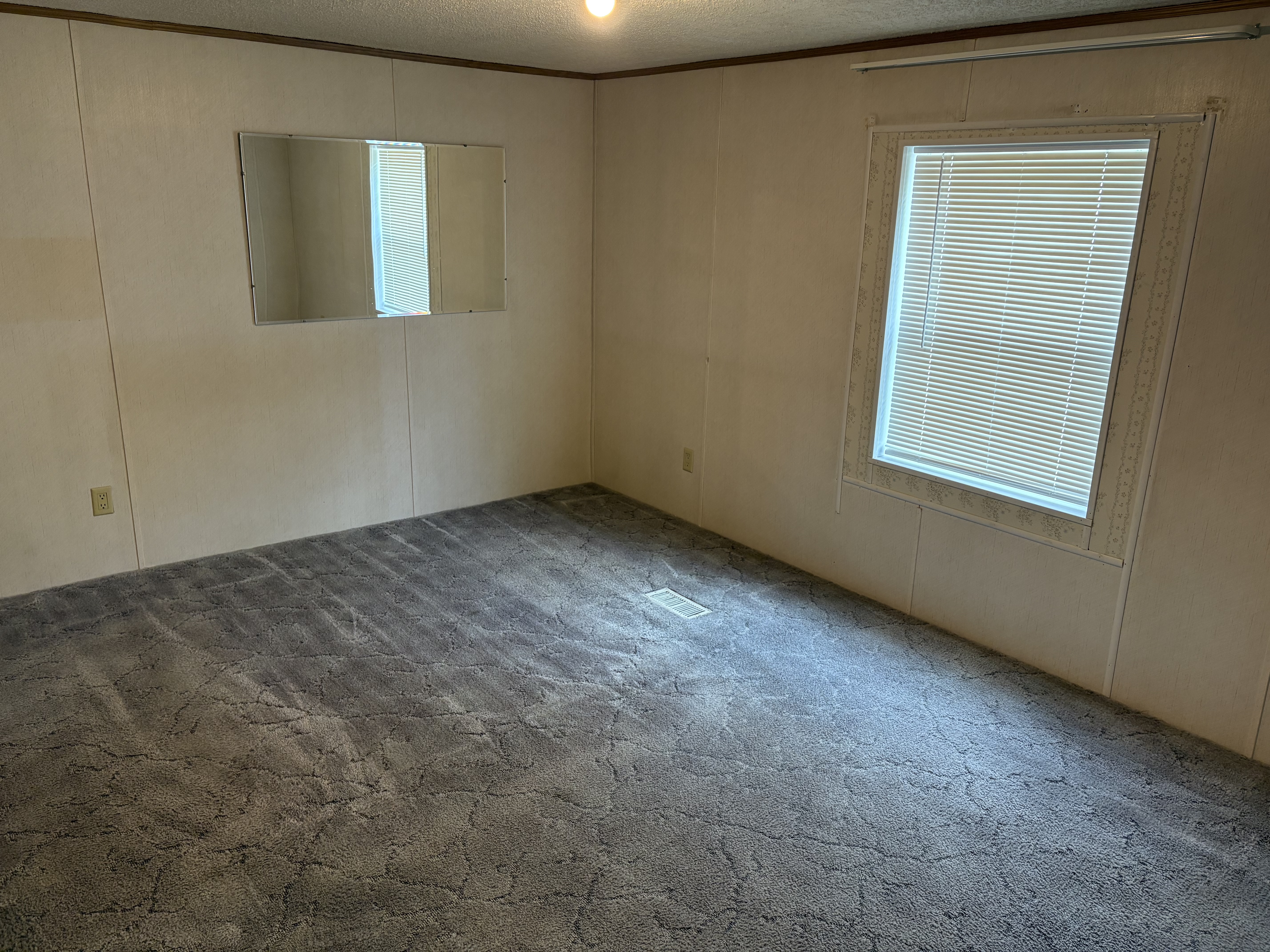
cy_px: 476
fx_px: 954
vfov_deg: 53.1
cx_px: 635
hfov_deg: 67.3
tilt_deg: -16.1
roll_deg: -1.8
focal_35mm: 26
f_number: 1.6
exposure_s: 1/60
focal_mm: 5.96
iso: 160
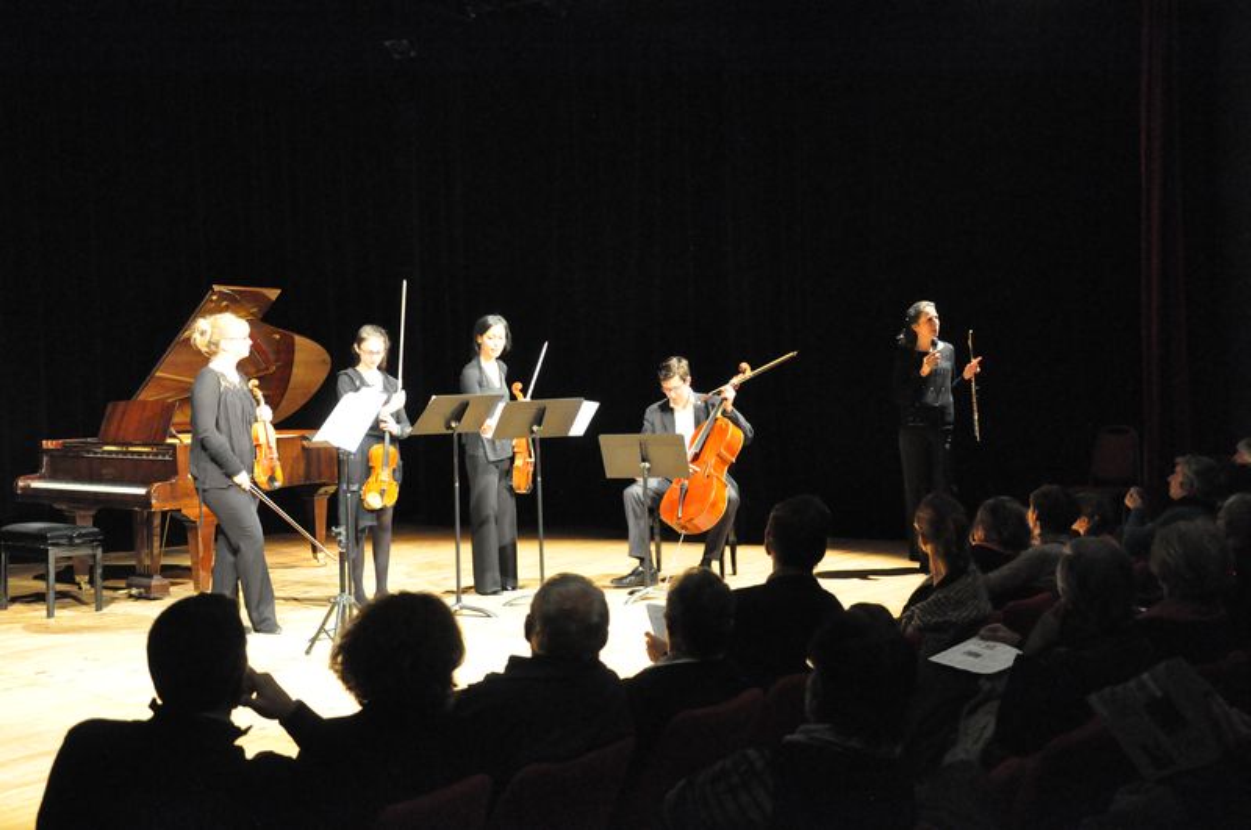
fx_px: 1353
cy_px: 415
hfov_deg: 49.6
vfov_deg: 34.1
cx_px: 626
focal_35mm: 39
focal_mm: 26
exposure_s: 1/40
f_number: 4
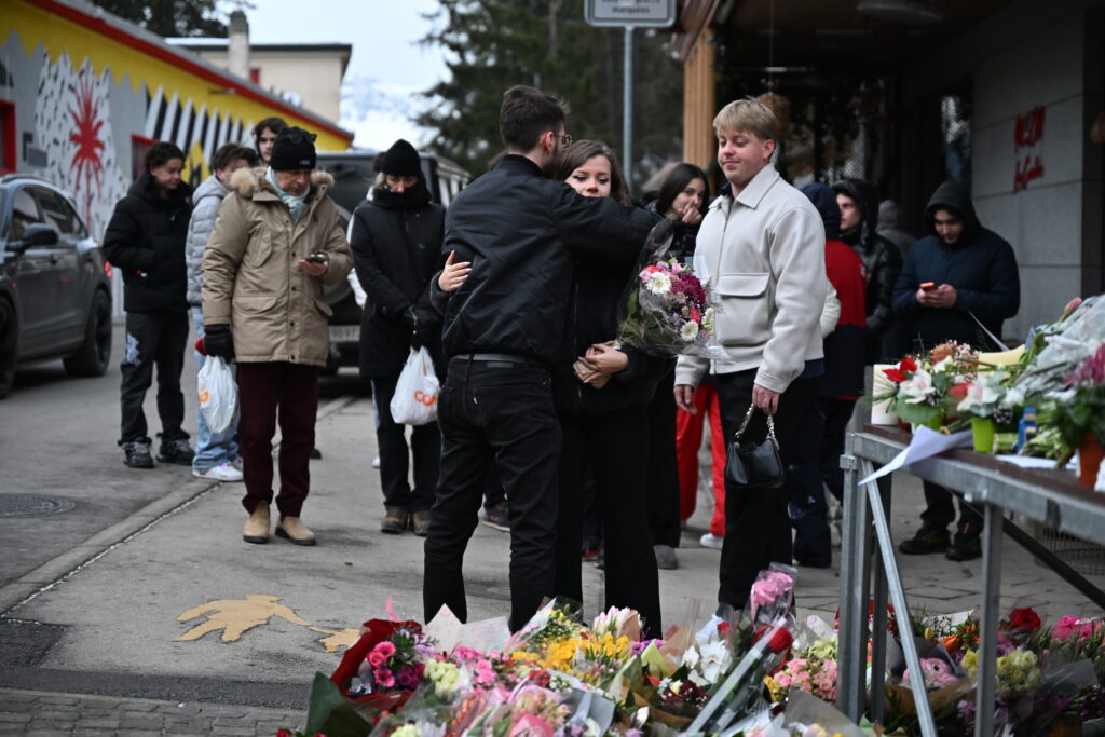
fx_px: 2149
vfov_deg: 19.5
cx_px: 552
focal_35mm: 70
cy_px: 368
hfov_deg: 28.8
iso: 800
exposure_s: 1/1000
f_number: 2.8
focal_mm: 70
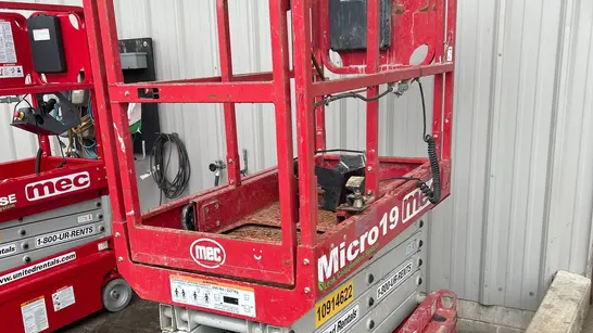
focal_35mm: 38
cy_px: 233
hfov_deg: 52.8
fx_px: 597
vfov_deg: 30.8
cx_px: 295
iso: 50
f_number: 1.5
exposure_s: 1/238
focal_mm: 5.7
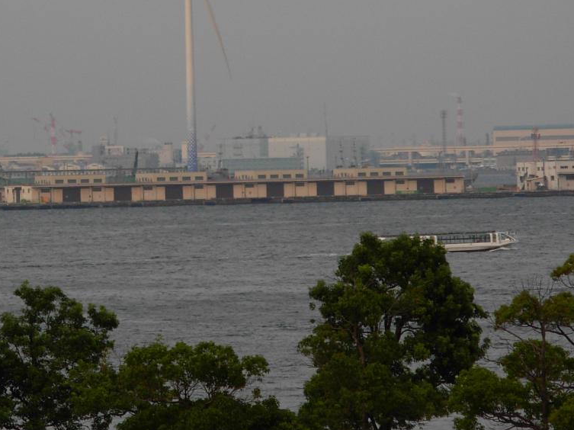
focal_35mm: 310
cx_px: 196
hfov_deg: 6.4
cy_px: 93
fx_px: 5138
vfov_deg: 4.8
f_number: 5
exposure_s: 1/111
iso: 79
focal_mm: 31.4
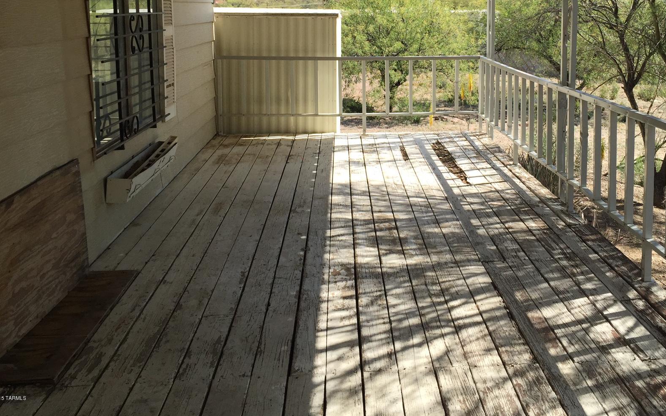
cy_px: 95
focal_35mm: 40
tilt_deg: -6.6
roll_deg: +0.2
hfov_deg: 48.8
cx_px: 419
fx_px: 726
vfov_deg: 31.3
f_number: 2.2
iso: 32
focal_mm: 4.15
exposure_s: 1/1099
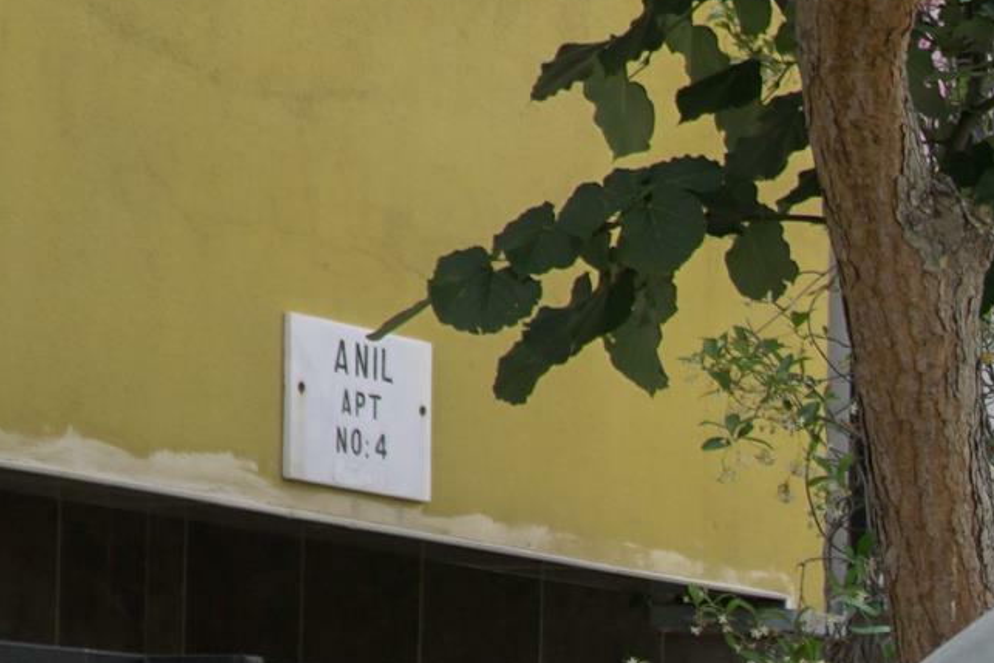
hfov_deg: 11.3
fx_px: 4639
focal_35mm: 168
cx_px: 1860
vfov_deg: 8.0
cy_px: 1102
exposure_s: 1/250
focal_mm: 24
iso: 100
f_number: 4
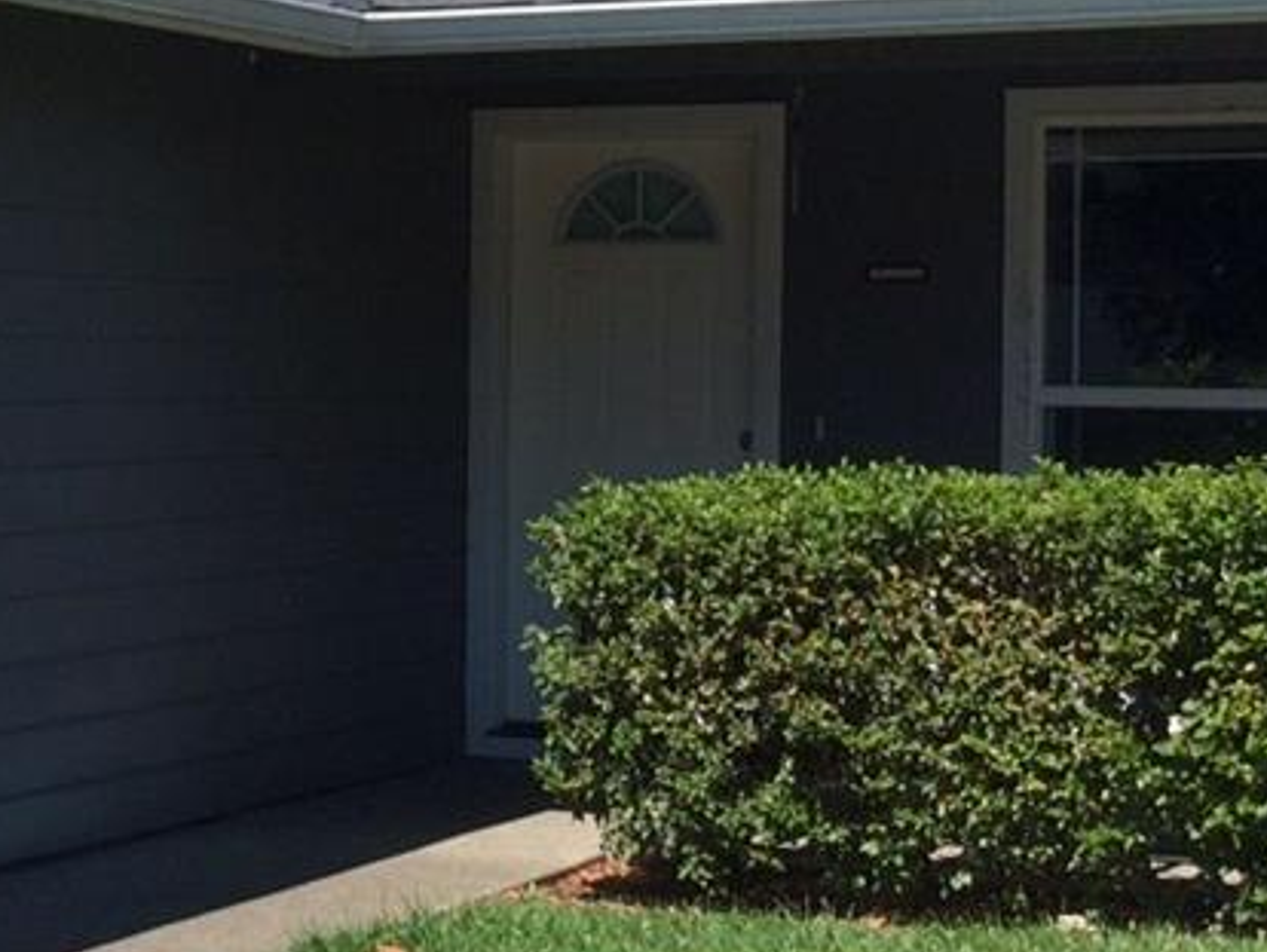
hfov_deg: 17.9
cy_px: 375
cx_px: -193
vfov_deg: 14.1
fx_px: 3845
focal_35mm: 105
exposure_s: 1/1953
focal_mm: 4.15
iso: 32
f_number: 2.2
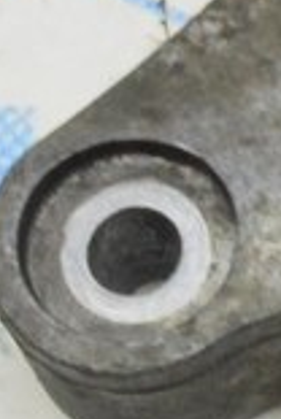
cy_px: 231
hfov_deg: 4.4
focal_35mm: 306
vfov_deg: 6.7
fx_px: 3570
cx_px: 702
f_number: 20
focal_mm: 31
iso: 6400
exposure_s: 1/15
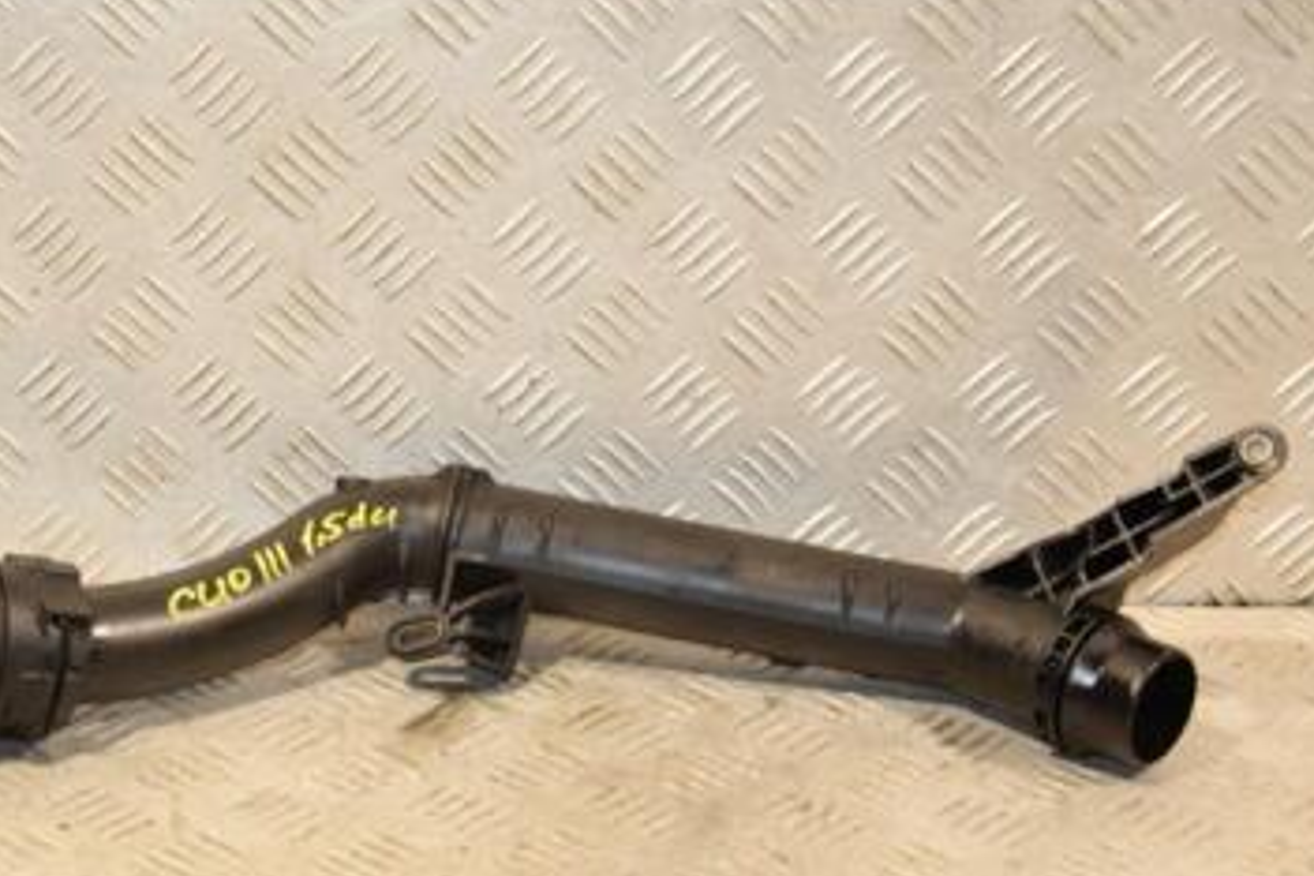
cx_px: 329
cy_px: 517
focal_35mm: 90
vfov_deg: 15.2
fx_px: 3279
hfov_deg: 22.4
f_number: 6.3
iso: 800
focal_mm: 35
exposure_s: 1/200
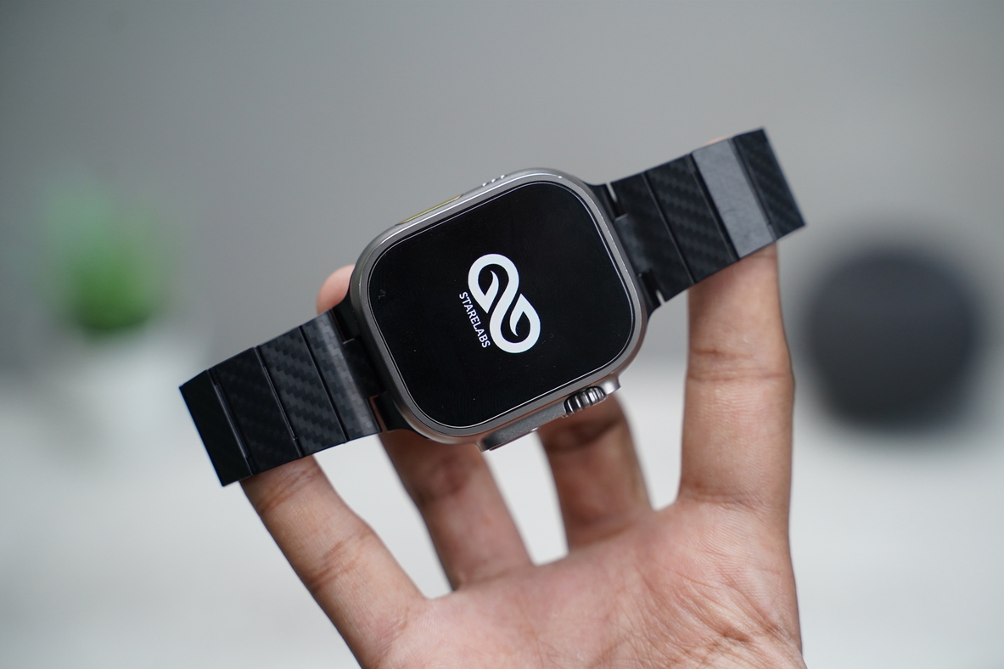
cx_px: 508
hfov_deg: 29.3
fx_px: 1924
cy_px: 339
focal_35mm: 69
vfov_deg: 19.7
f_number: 4
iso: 1000
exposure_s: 1/80
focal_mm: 68
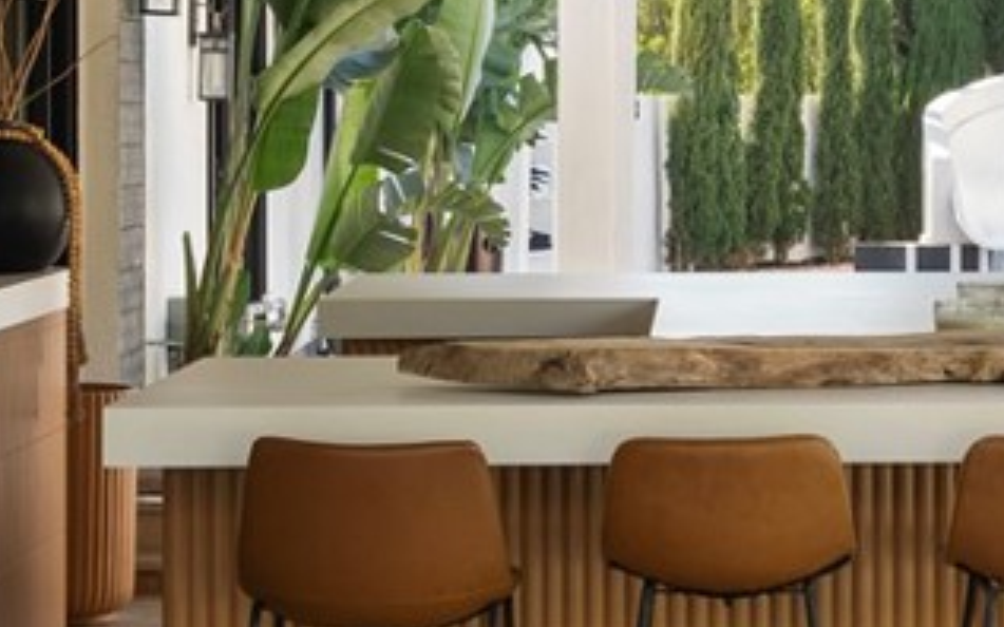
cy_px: 46
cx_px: 817
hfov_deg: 16.6
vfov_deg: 10.4
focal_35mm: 125
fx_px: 3420
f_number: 11
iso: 100
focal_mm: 38
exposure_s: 1/13
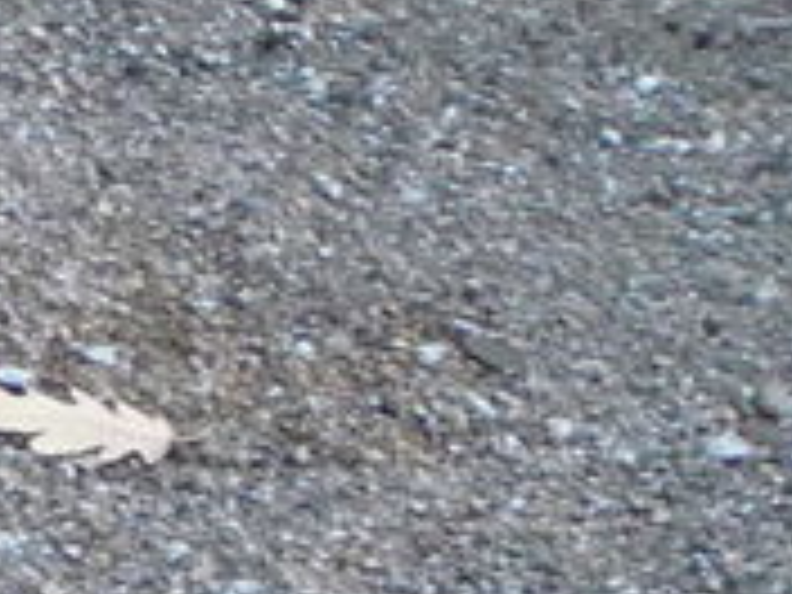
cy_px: 1660
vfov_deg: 7.8
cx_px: -1328
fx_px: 3890
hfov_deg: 9.7
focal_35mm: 170
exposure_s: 1/30
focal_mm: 5.2
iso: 200
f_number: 3.3
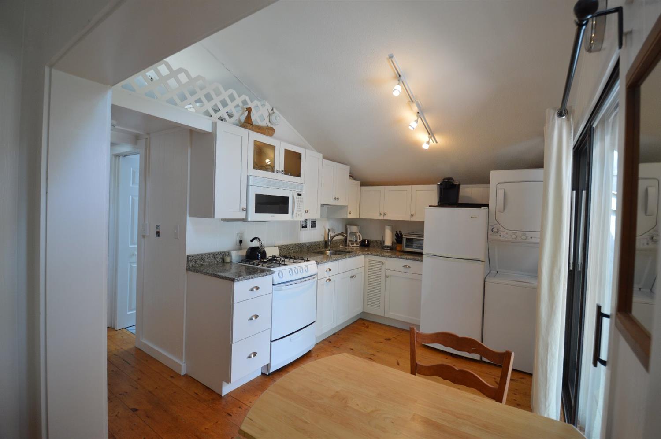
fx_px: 275
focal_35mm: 15
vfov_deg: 77.2
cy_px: 220
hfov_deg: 100.4
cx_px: 330
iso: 400
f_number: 3.5
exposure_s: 1/60
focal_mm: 10
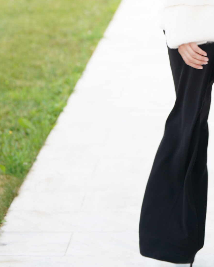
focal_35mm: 154
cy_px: -40
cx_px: 189
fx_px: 1220
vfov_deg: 12.3
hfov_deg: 10.0
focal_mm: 71
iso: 160
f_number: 2.8
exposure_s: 1/250
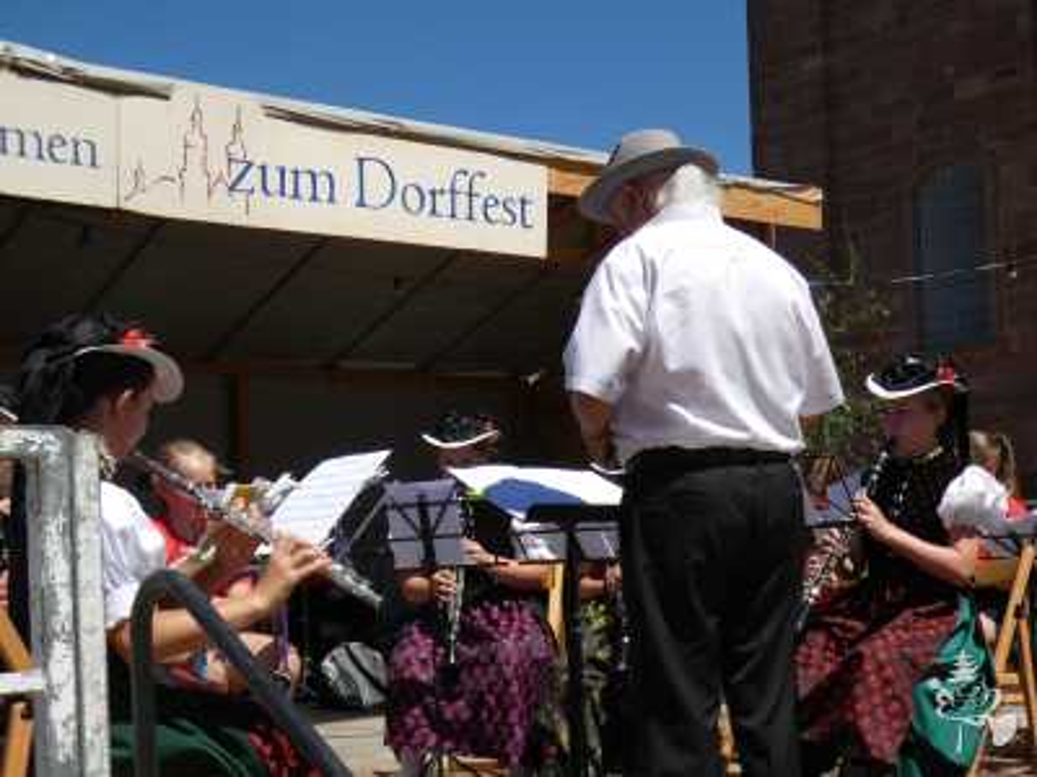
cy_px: 388
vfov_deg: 26.6
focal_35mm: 55
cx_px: 518
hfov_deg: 34.9
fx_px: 1648
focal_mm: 9.9
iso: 80
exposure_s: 1/1000
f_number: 4
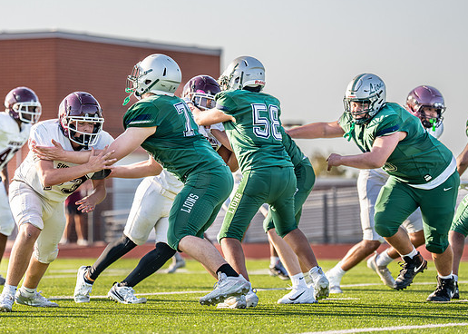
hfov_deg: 9.1
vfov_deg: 6.5
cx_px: 201
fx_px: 2949
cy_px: 163
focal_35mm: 222
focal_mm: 142
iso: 320
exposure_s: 1/2000
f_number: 2.8
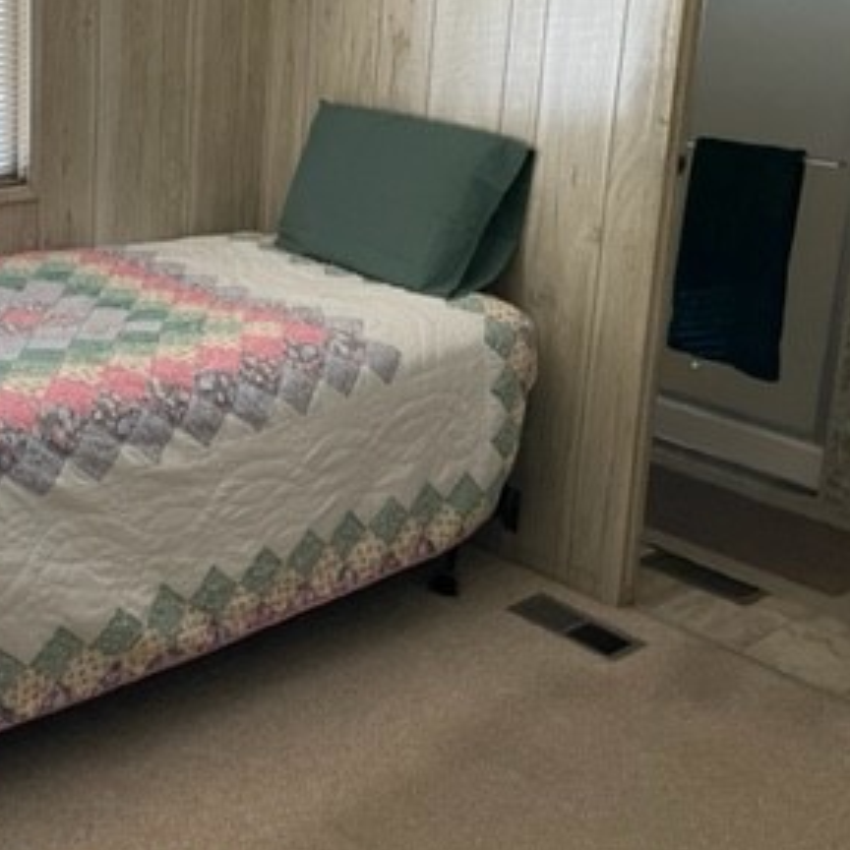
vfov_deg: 32.8
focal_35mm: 51
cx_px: 145
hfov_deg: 32.3
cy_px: 227
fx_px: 1417
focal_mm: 4.2
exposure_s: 1/75
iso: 125
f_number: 1.6
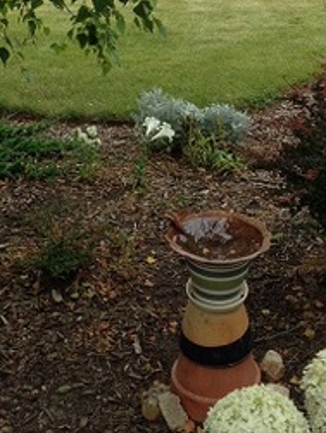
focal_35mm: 63
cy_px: 100
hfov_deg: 23.3
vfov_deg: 30.1
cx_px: 197
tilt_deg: -17.7
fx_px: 789
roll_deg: -1.9
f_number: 2.4
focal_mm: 4.12
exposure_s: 1/616
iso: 50
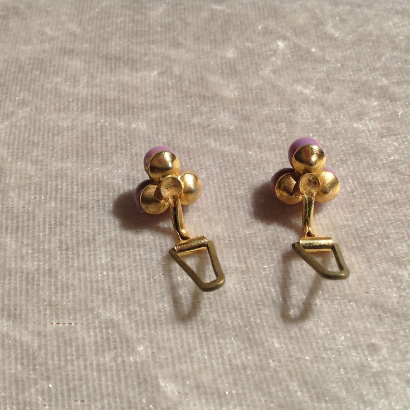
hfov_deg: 40.0
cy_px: 207
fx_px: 563
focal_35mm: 42
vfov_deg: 40.0
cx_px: 210
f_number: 2.4
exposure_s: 1/4329
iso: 50
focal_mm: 4.28
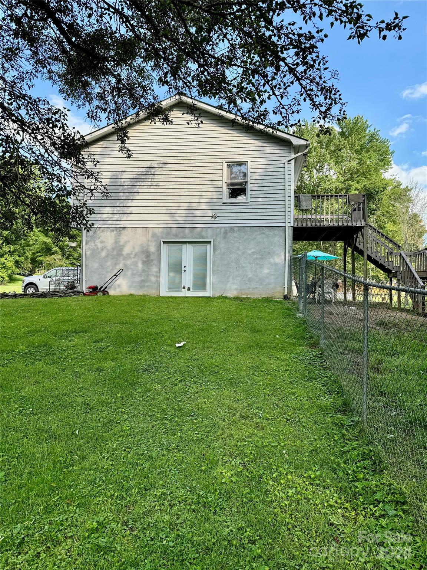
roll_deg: -0.1
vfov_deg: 71.6
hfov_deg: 56.8
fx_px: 395
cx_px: 214
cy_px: 285
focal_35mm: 24
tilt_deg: +2.8
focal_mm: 6.76
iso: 80
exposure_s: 1/1112
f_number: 1.78
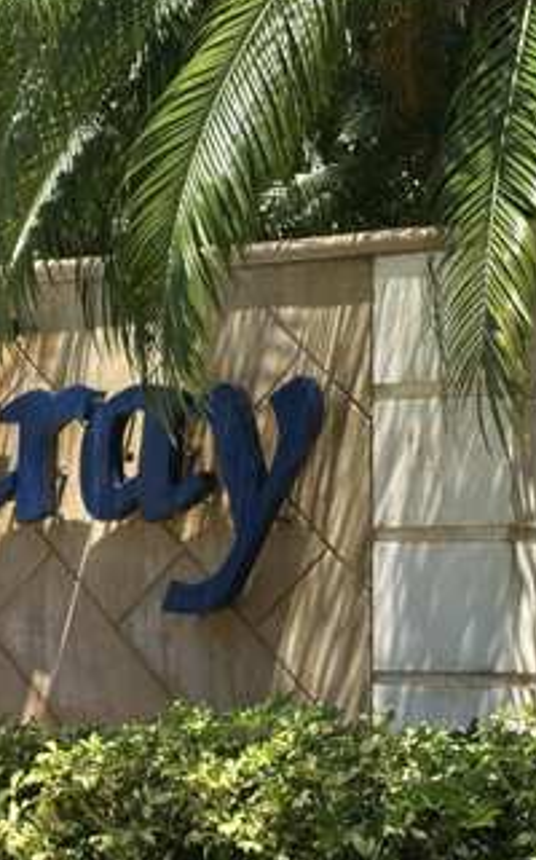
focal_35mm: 127
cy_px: 509
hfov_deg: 10.0
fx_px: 2975
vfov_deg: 16.4
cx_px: -241
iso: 64
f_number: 1.78
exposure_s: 1/1815
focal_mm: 6.86
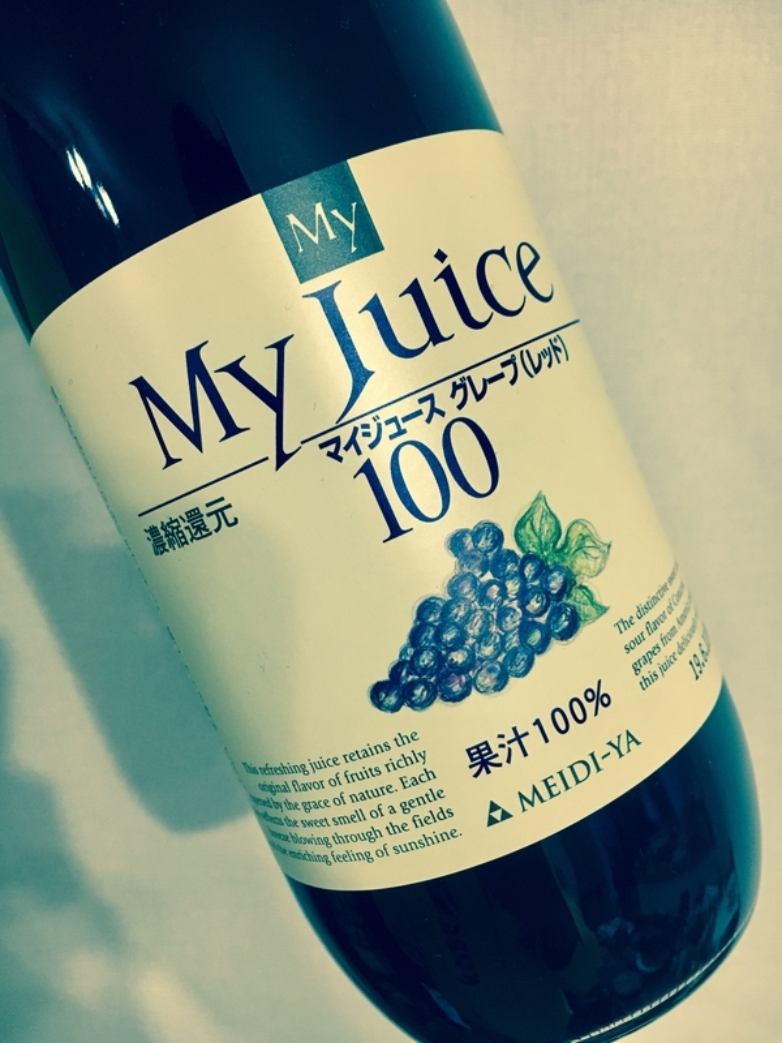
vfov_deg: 61.7
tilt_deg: -21.9
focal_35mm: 29
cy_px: 522
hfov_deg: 48.2
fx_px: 874
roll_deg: +3.0
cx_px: 391
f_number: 2.2
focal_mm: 4.15
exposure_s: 1/33
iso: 160
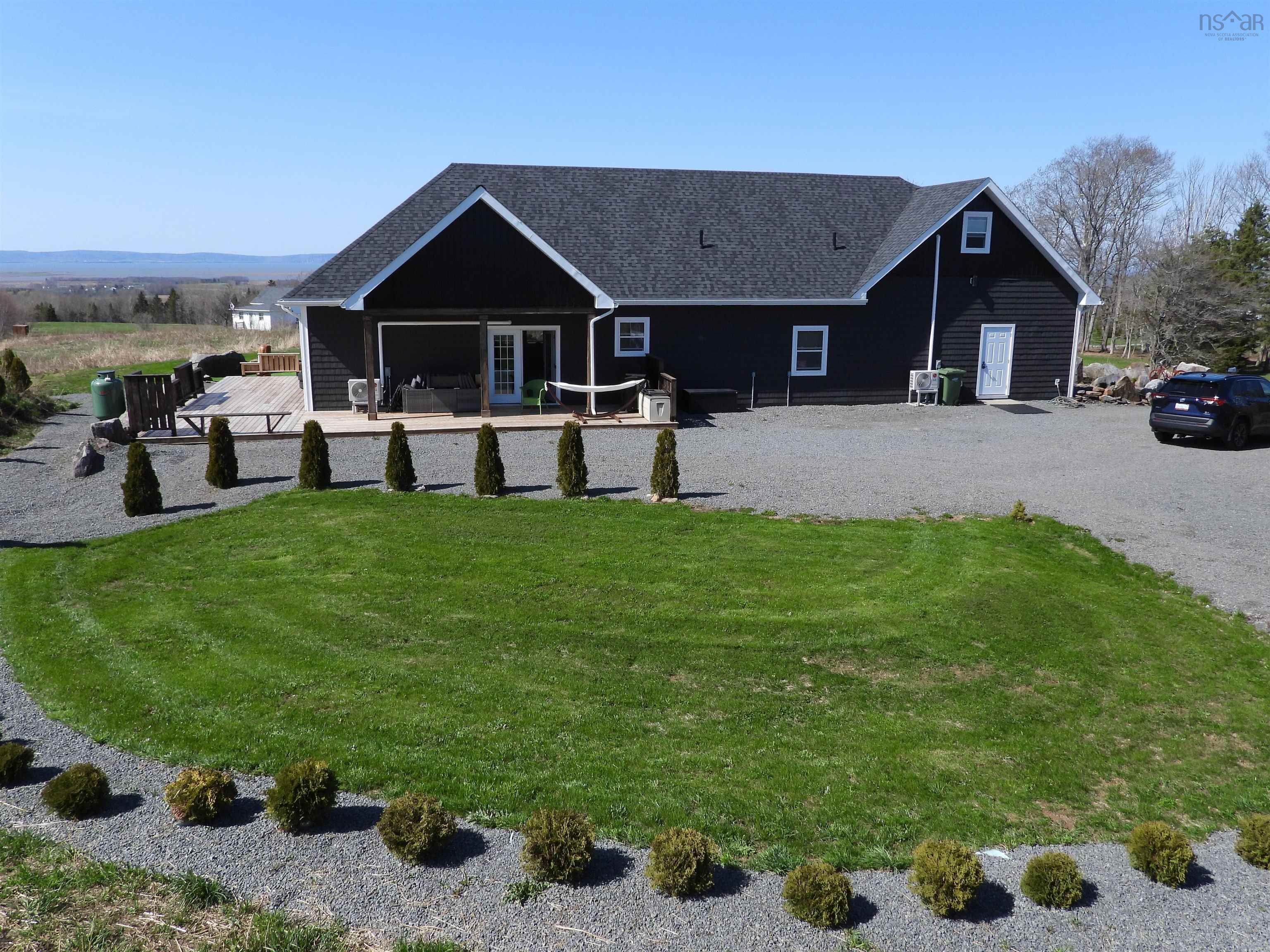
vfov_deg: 53.1
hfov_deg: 67.3
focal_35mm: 26
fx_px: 954
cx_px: 635
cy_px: 476
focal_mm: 4.7
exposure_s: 1/1600
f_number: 2.8
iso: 100
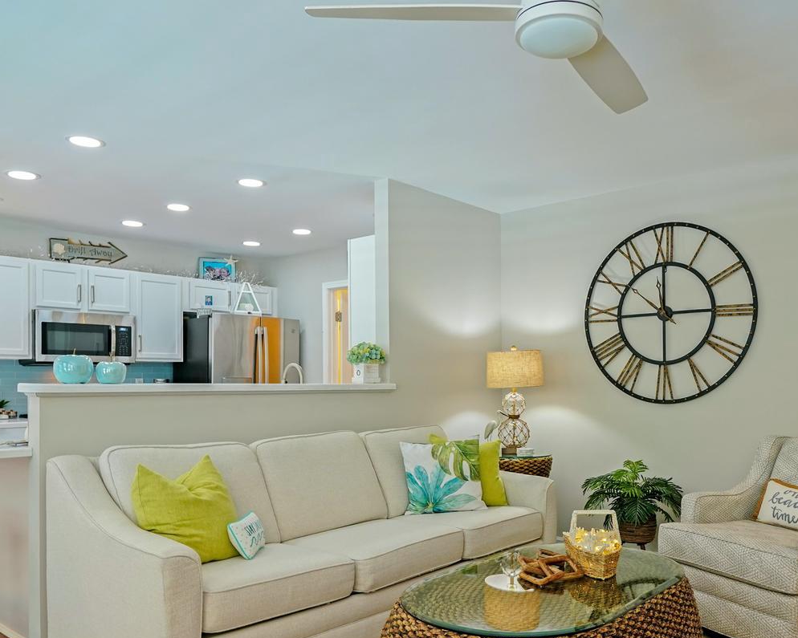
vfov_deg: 49.7
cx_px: 488
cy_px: 381
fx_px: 685
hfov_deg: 59.8
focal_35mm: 29
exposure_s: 1/30
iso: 400
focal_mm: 10
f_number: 2.8
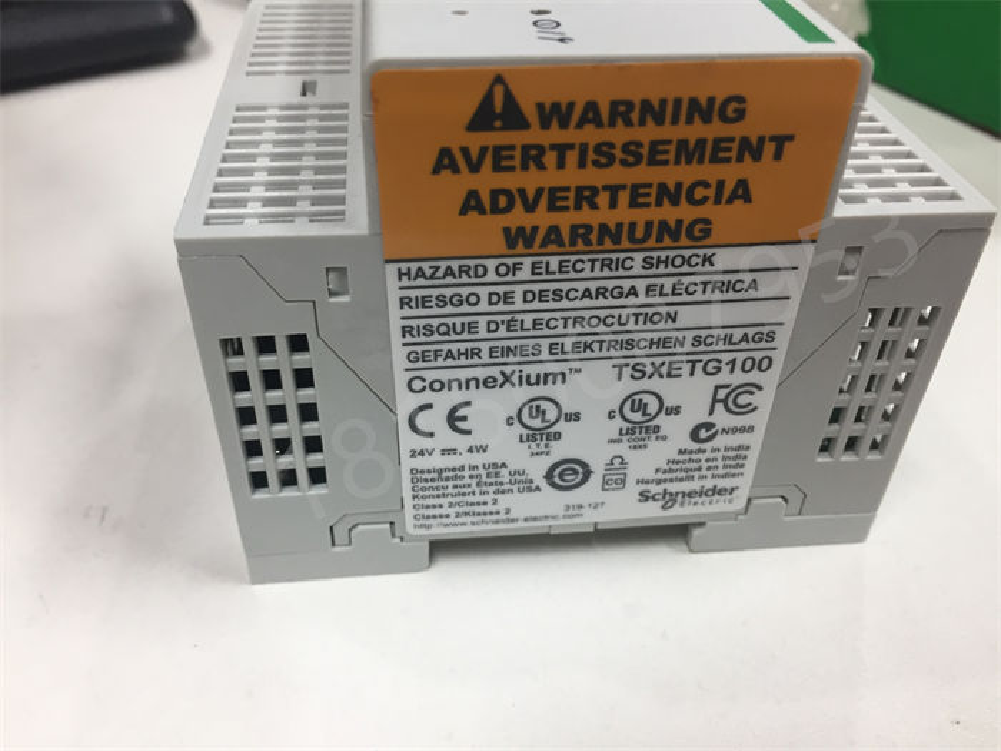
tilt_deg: -38.6
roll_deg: -2.1
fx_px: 839
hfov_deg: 61.7
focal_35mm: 29
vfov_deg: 48.2
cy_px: 376
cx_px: 500
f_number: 2.2
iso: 40
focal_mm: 4.15
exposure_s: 1/33
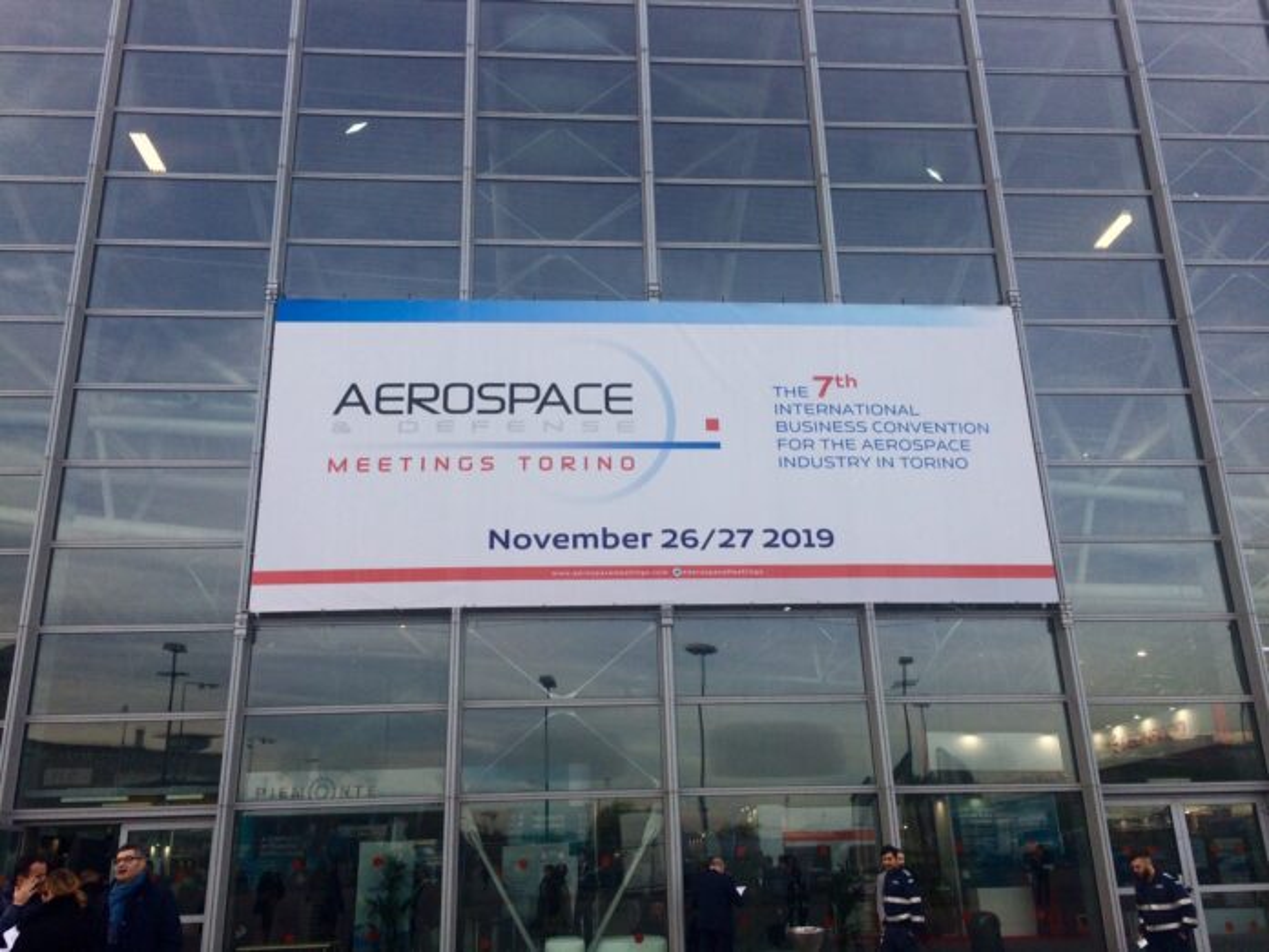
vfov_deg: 48.2
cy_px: 476
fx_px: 1063
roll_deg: +1.6
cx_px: 634
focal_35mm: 29
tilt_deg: +18.5
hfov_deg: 61.7
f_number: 2.2
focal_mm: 4.15
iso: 32
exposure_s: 1/612
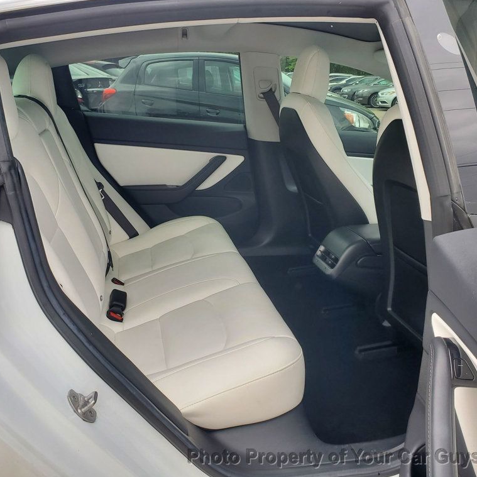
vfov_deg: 52.5
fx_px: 483
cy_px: 237
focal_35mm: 31
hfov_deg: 52.5
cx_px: 226
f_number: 2.4
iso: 50
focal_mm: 4.3
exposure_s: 1/263
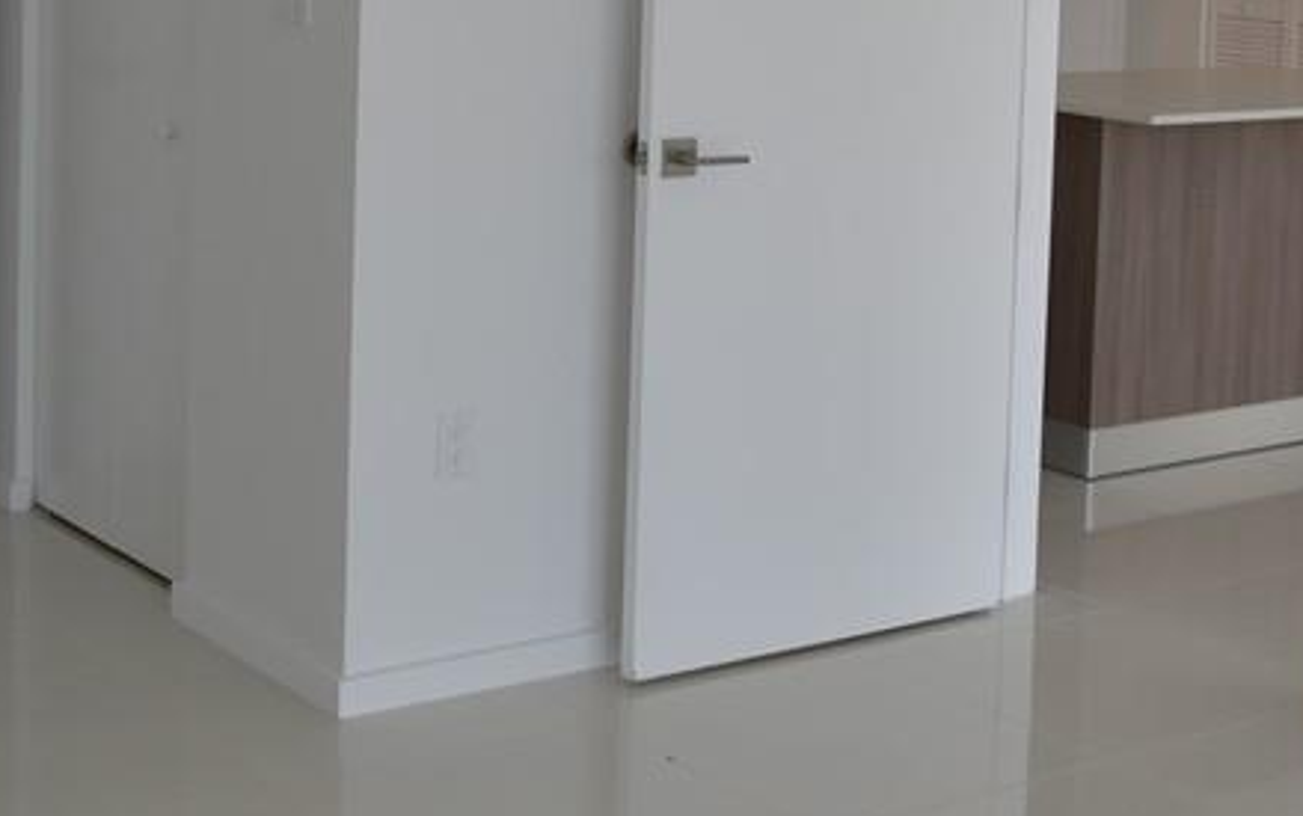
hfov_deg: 30.1
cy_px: -45
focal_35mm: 68
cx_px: 763
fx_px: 2416
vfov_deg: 18.6
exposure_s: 1/125
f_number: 5.6
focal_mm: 18
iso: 125
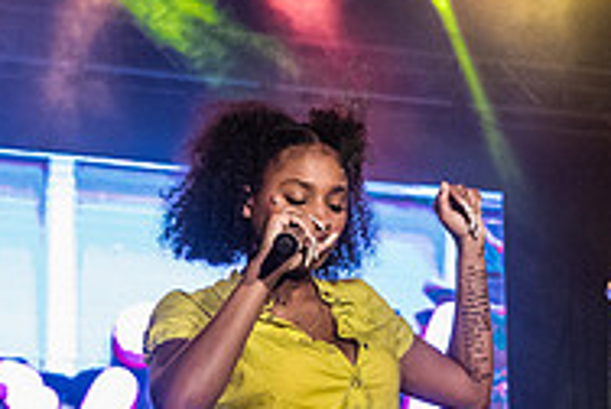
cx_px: 454
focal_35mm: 123
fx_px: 2091
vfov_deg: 11.0
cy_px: 449
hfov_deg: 16.5
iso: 4000
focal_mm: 35
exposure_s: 1/500
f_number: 4.5
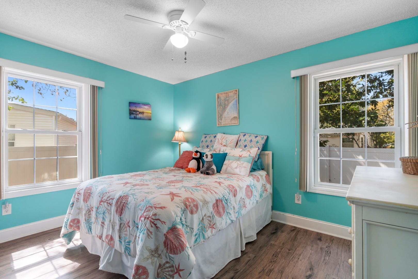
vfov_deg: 73.7
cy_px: 140
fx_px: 186
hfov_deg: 96.7
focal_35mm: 16
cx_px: 209
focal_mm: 11
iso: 100
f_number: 4.8
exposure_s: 1/15
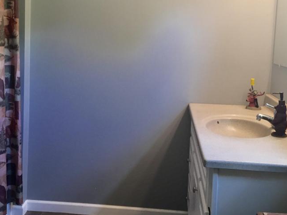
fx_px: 381
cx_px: 140
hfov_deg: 41.3
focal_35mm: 46
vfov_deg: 31.2
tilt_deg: -2.6
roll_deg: -3.0
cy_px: 68
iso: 80
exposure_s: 1/30
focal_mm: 4.15
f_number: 2.2
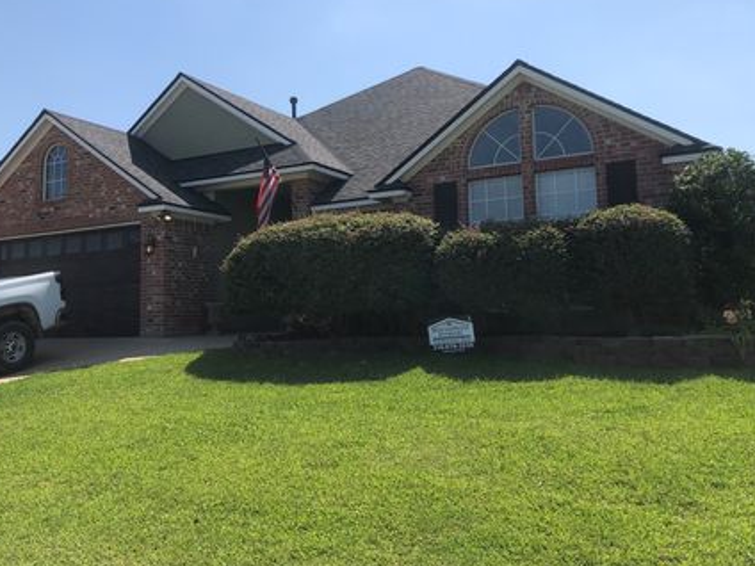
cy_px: 252
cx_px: 335
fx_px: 720
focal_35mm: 33
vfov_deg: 42.9
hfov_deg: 55.2
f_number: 1.8
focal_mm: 4
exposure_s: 1/2024
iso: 20
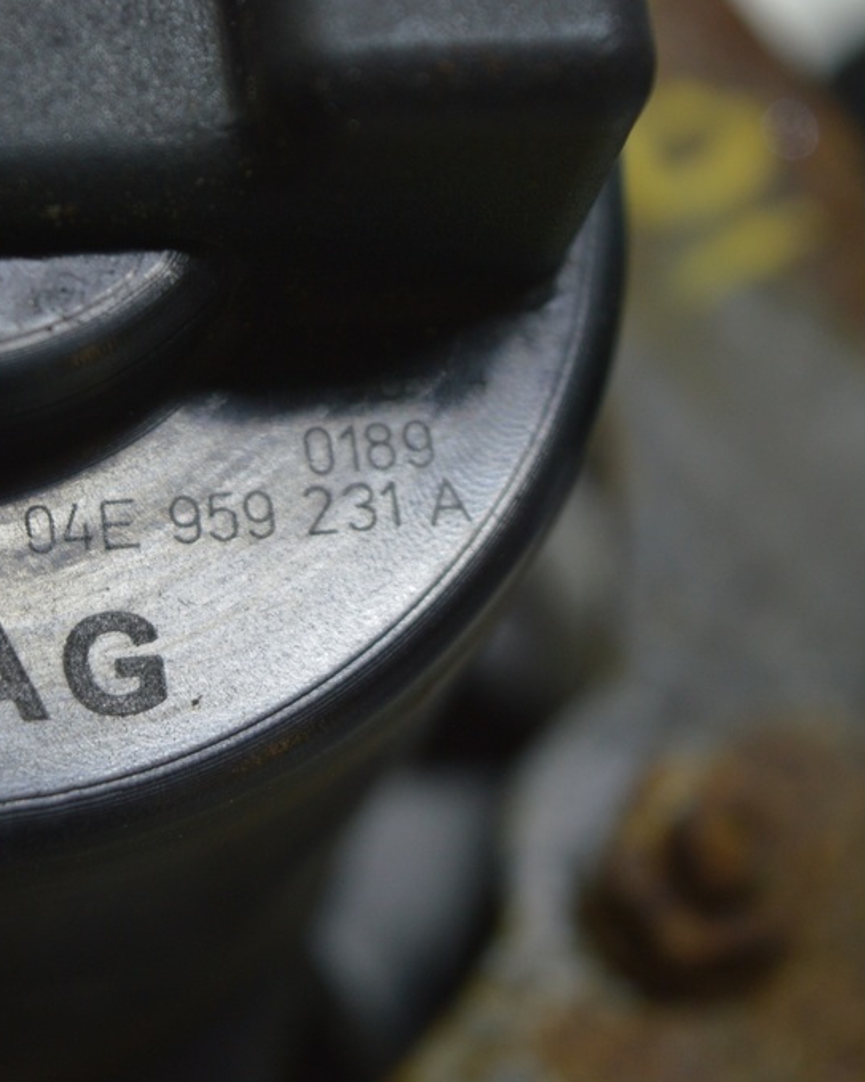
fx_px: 3736
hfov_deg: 13.1
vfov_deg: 16.5
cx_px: 80
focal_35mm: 117
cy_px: 541
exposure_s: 1/40
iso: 400
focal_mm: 55
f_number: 5.6
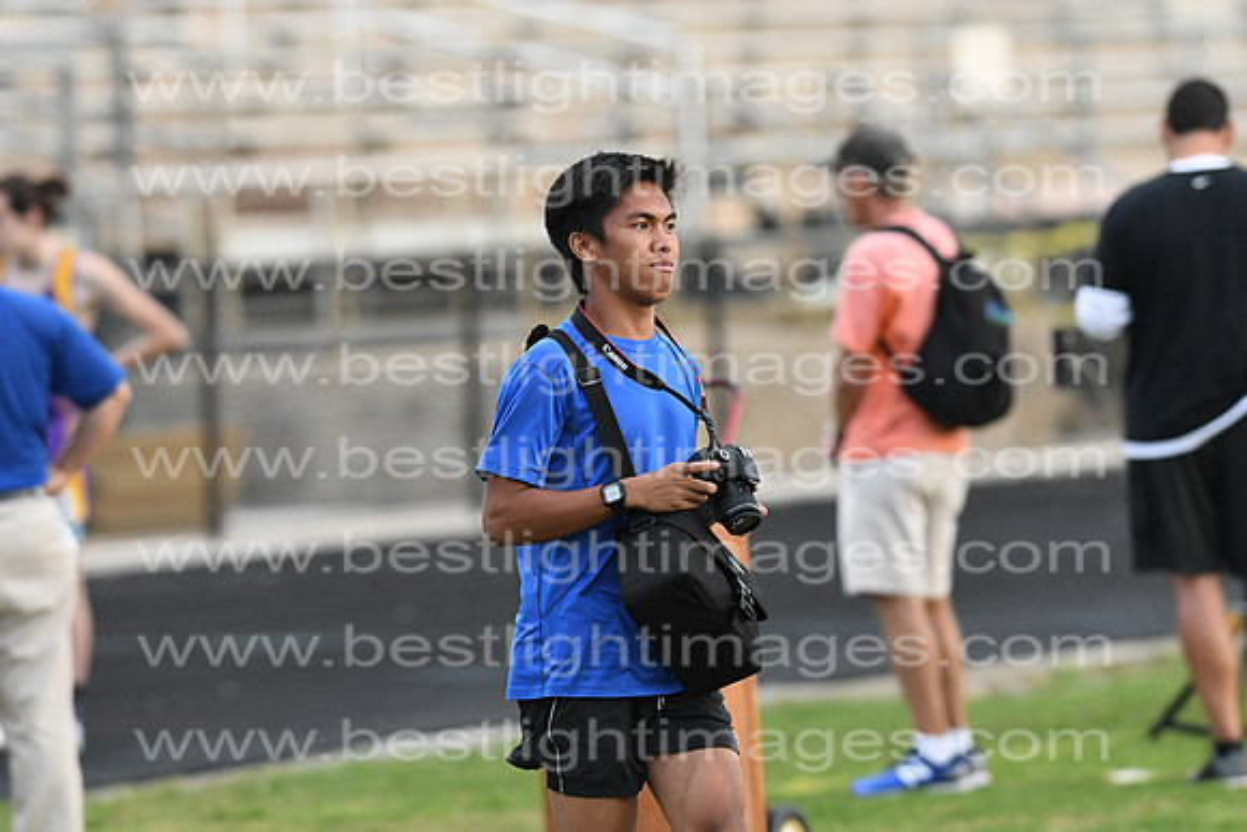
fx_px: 15590
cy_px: 416
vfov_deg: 3.1
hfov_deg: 4.6
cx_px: 624
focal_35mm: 450
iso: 3200
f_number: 4
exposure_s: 1/1000
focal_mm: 300
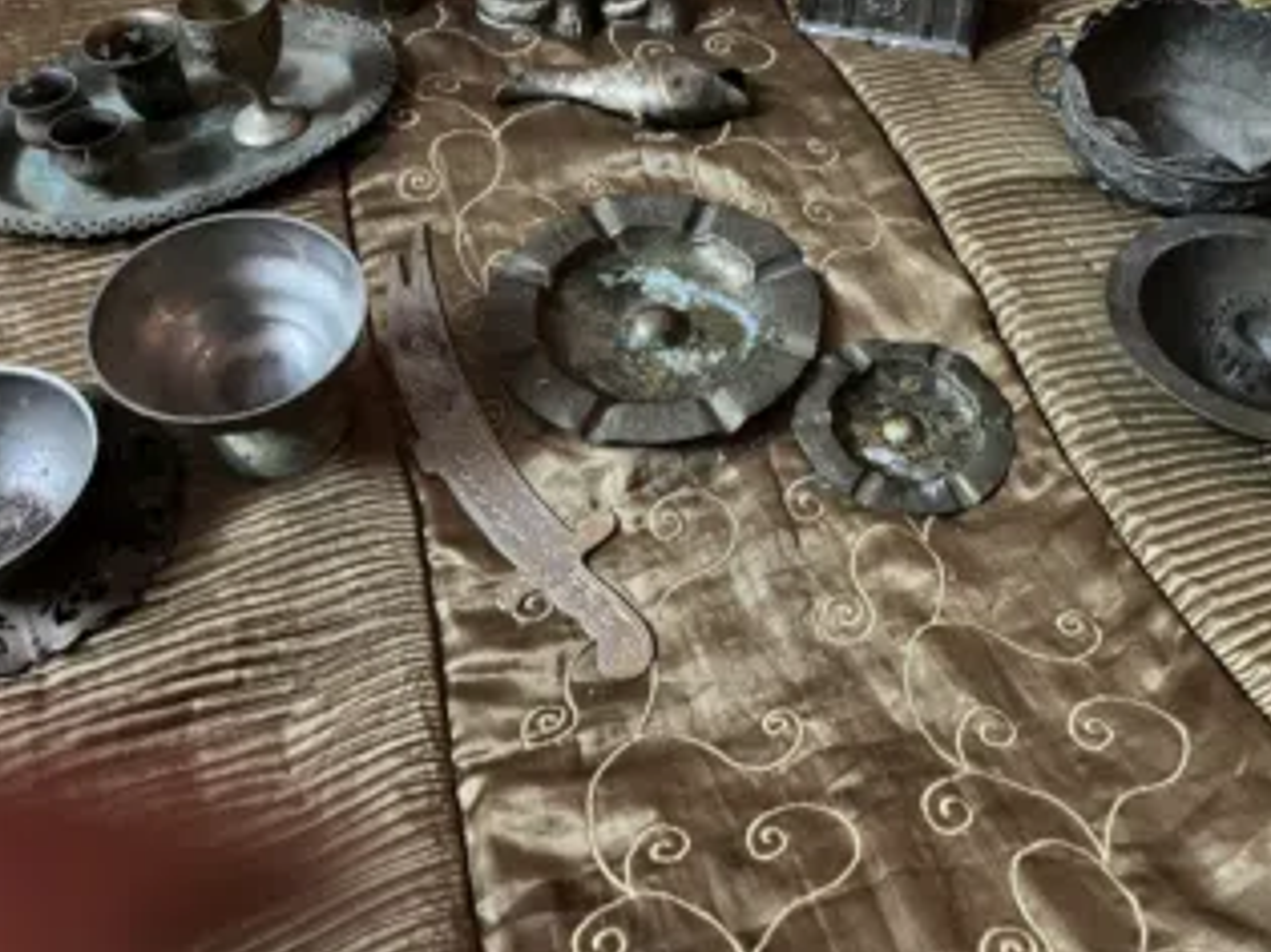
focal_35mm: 33
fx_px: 1211
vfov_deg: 42.8
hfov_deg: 54.9
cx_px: 775
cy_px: 403
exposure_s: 1/25
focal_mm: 5.1
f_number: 1.6
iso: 500
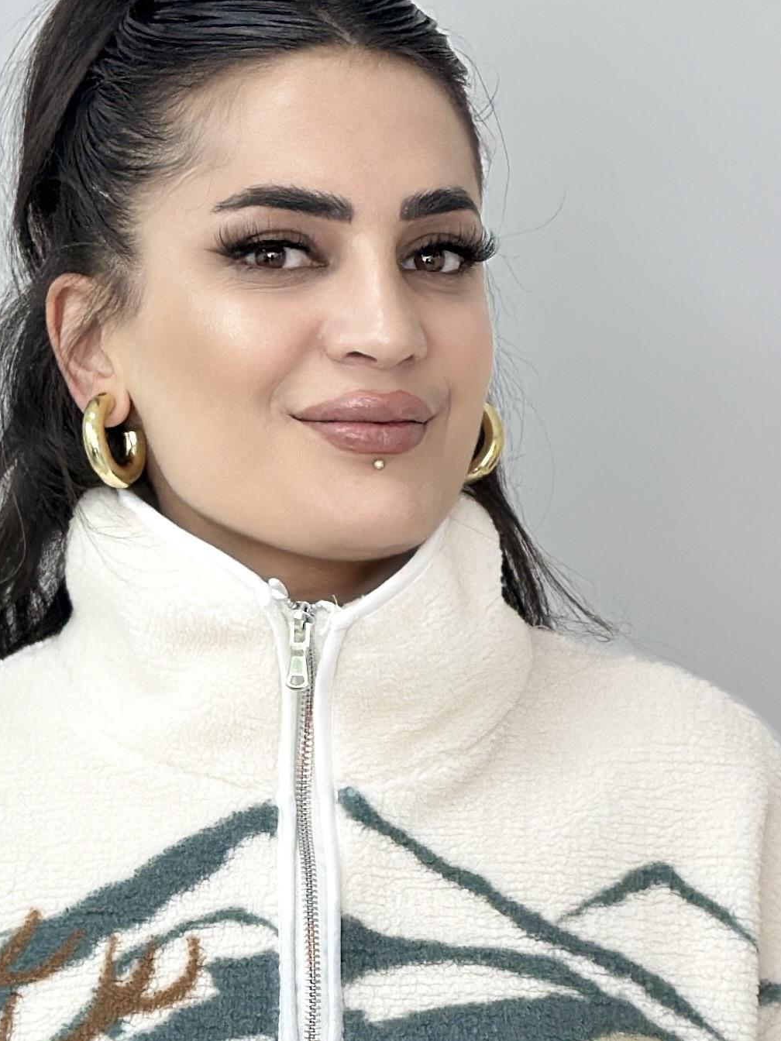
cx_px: 396
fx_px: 4332
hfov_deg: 10.3
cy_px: 1002
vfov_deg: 13.5
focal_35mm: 144
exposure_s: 1/100
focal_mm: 6.86
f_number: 1.78
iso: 125
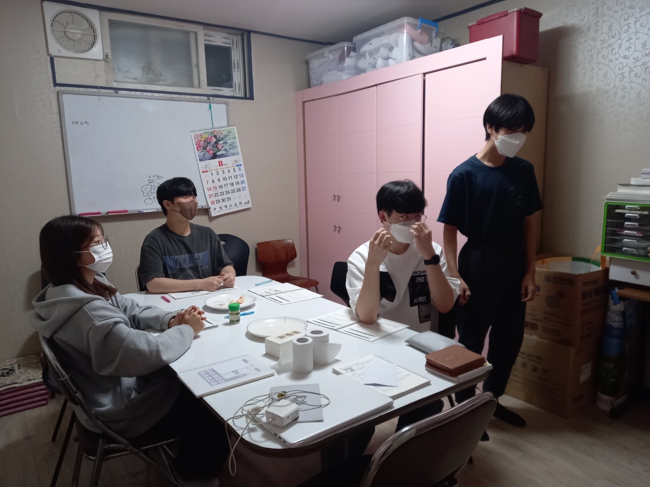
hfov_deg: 69.4
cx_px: 325
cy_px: 244
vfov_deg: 54.9
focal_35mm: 25
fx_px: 469
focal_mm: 4.6
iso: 200
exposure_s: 1/60.2
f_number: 2
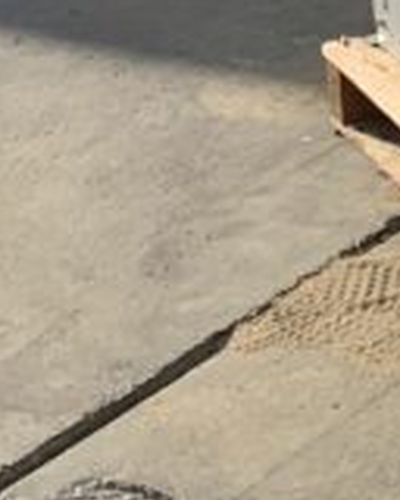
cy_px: -216
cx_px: 1169
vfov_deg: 11.5
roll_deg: -1.0
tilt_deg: -16.4
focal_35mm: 162
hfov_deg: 8.2
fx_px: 2397
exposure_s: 1/2208
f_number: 1.8
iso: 25
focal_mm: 4.25
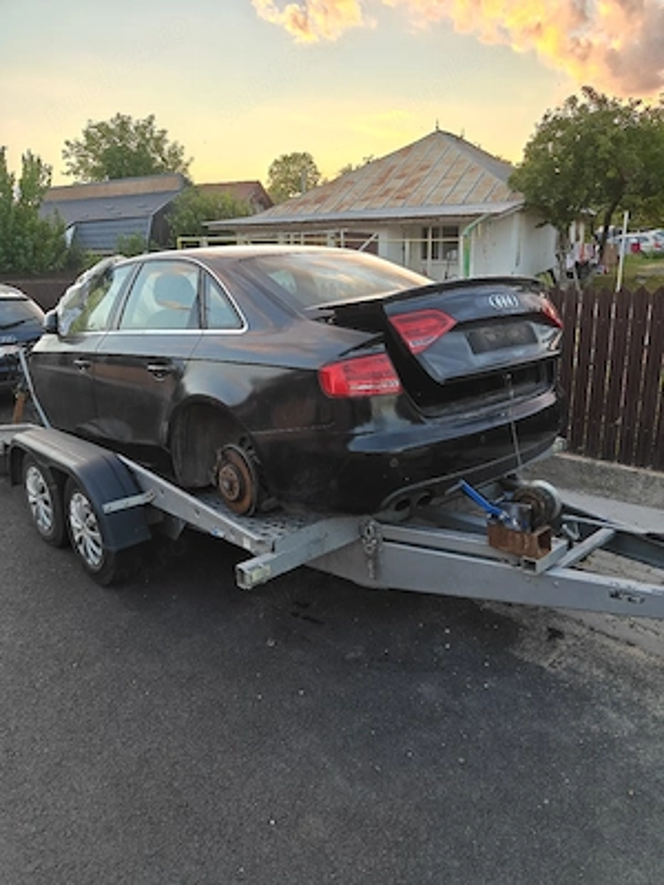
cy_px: 442
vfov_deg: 71.6
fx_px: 614
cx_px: 332
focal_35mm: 24
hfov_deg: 56.8
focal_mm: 5.59
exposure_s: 1/169
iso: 80
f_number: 1.8
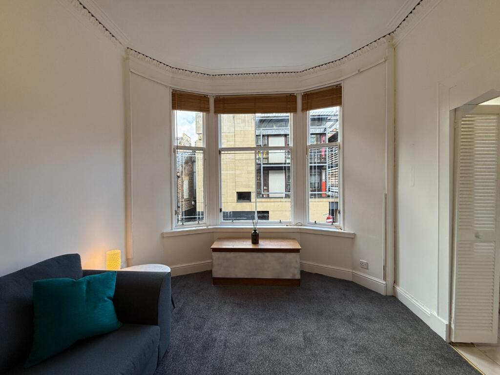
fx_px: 202
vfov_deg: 85.7
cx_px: 250
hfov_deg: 102.1
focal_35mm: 14
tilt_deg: +0.0
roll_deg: +1.1
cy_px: 188
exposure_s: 1/175
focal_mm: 2.22
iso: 64
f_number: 2.2
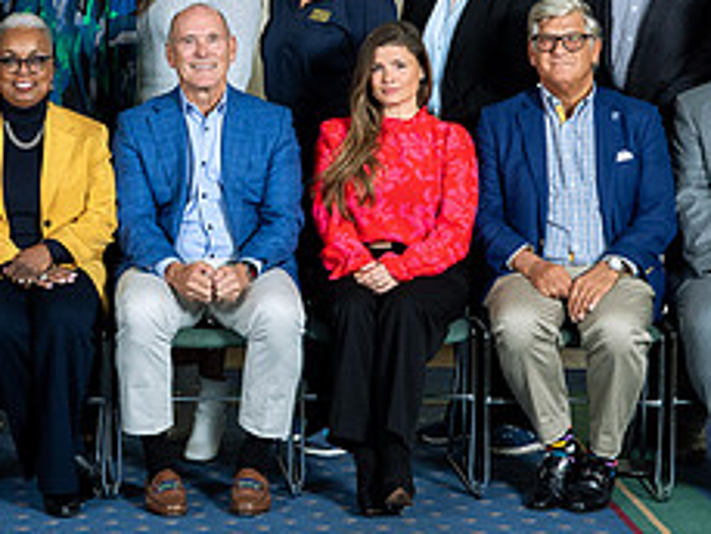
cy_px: 117
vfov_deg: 9.0
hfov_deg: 11.9
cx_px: -12
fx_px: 3370
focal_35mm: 164
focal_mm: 55
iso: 640
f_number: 6.3
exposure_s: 1/160
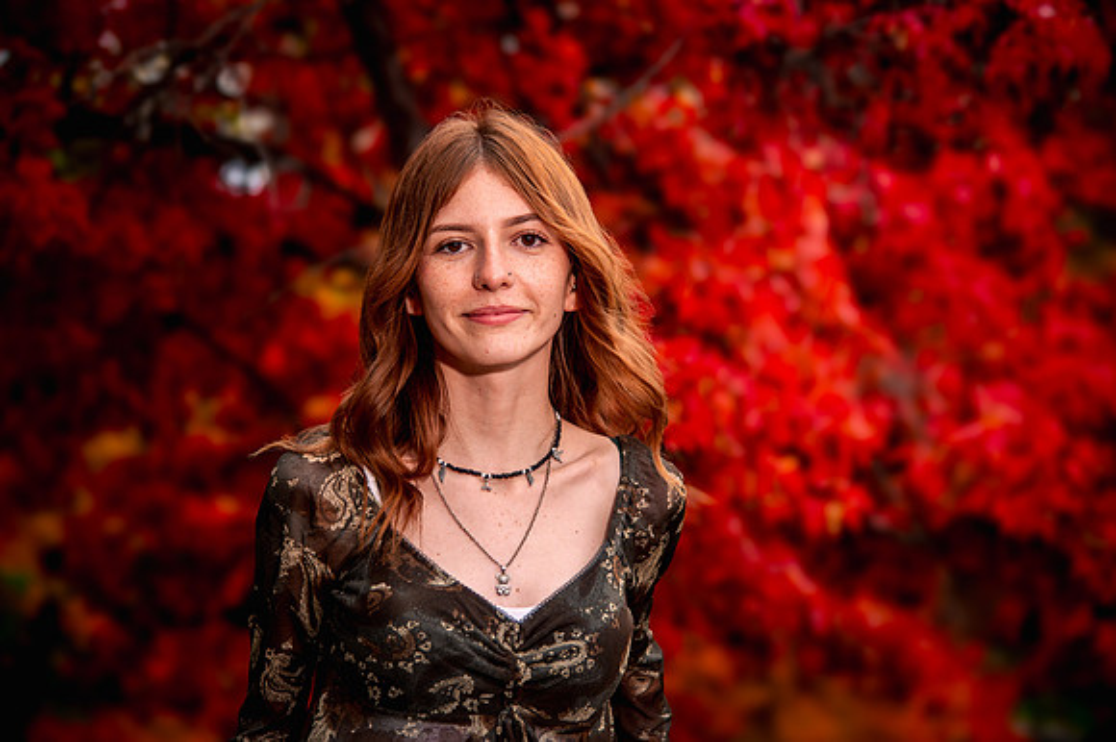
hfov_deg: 22.3
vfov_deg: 15.0
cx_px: 558
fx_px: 2825
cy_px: 353
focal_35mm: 91
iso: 200
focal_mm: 86
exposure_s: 1/250
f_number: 4
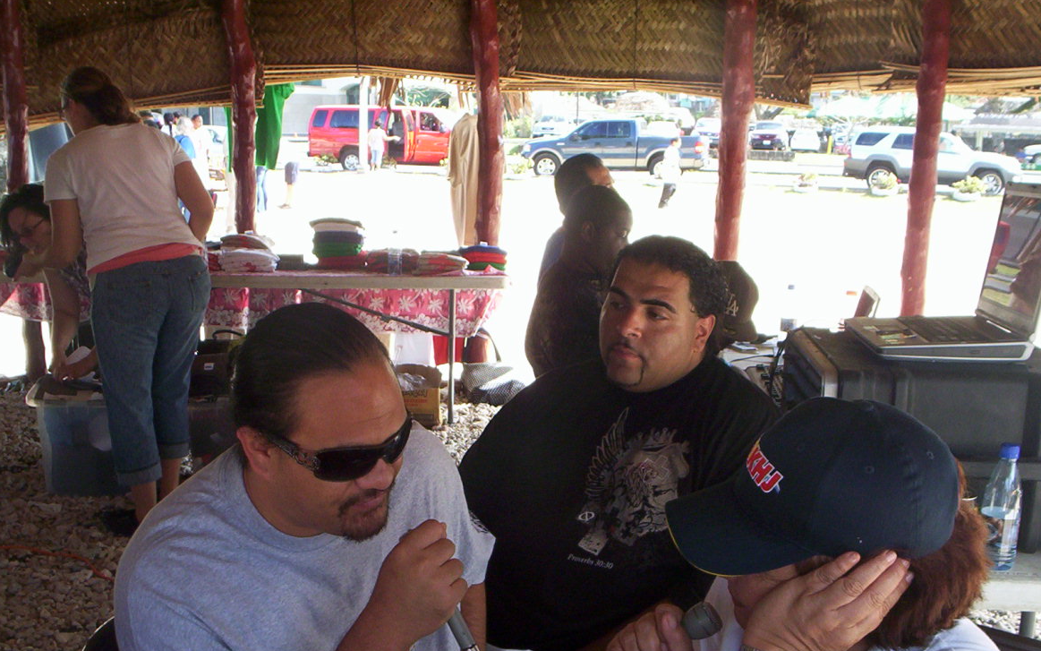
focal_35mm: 41
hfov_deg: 48.2
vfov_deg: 31.2
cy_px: 392
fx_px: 1163
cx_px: 525
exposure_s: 1/74.5
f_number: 4.5
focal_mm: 4.99
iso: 100
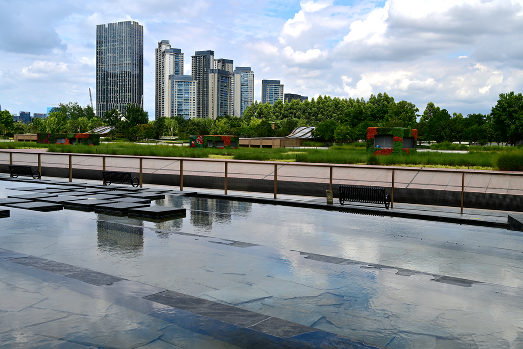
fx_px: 479
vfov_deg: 40.0
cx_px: 262
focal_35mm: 33
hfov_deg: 57.2
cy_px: 174
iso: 100
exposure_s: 1/250
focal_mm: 33
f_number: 8
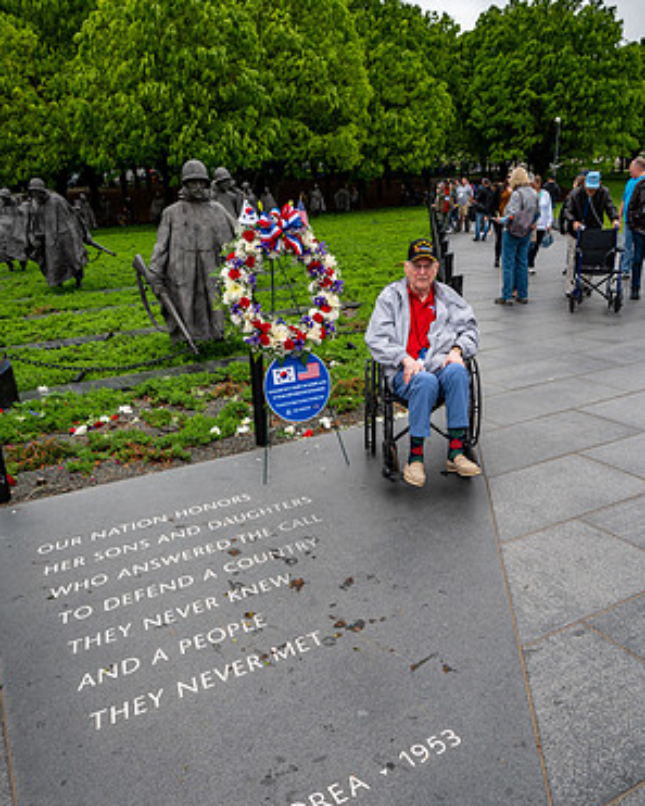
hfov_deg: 50.0
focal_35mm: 29
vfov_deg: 60.1
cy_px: 467
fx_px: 692
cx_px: 322
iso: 900
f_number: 8
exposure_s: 1/640
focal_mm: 25.5
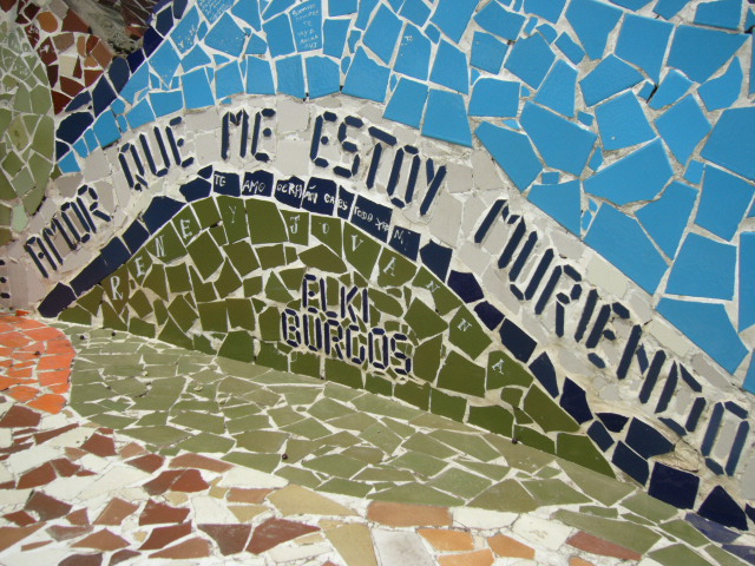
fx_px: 763
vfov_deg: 40.7
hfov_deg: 52.6
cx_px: 378
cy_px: 283
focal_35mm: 35
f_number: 8
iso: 50
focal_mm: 5.8
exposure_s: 1/320
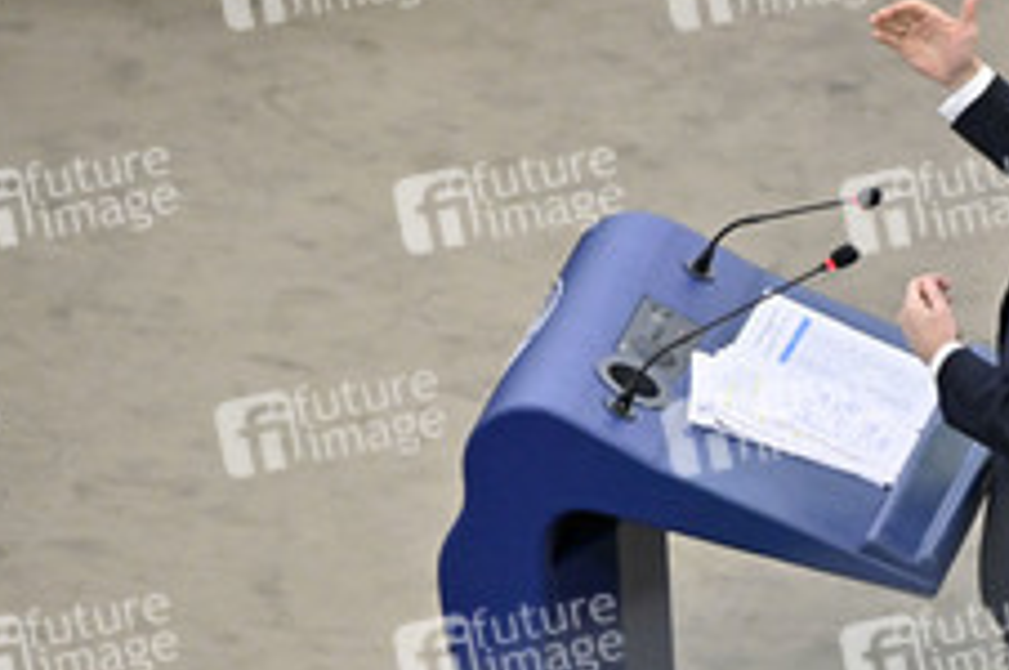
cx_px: 837
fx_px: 17912
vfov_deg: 2.1
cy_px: 536
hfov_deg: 3.2
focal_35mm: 640
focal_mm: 320
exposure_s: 1/400
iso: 5000
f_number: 6.3
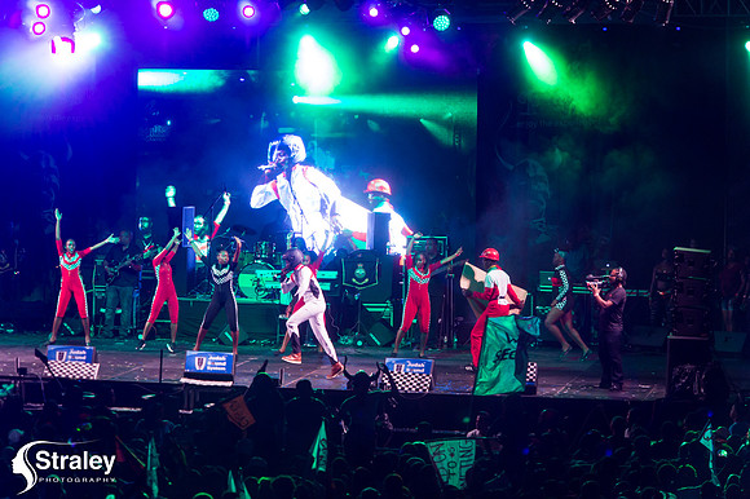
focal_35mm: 180
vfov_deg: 7.6
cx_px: 375
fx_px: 3748
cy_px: 250
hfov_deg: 11.4
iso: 3200
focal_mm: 180
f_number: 5.6
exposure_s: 1/200
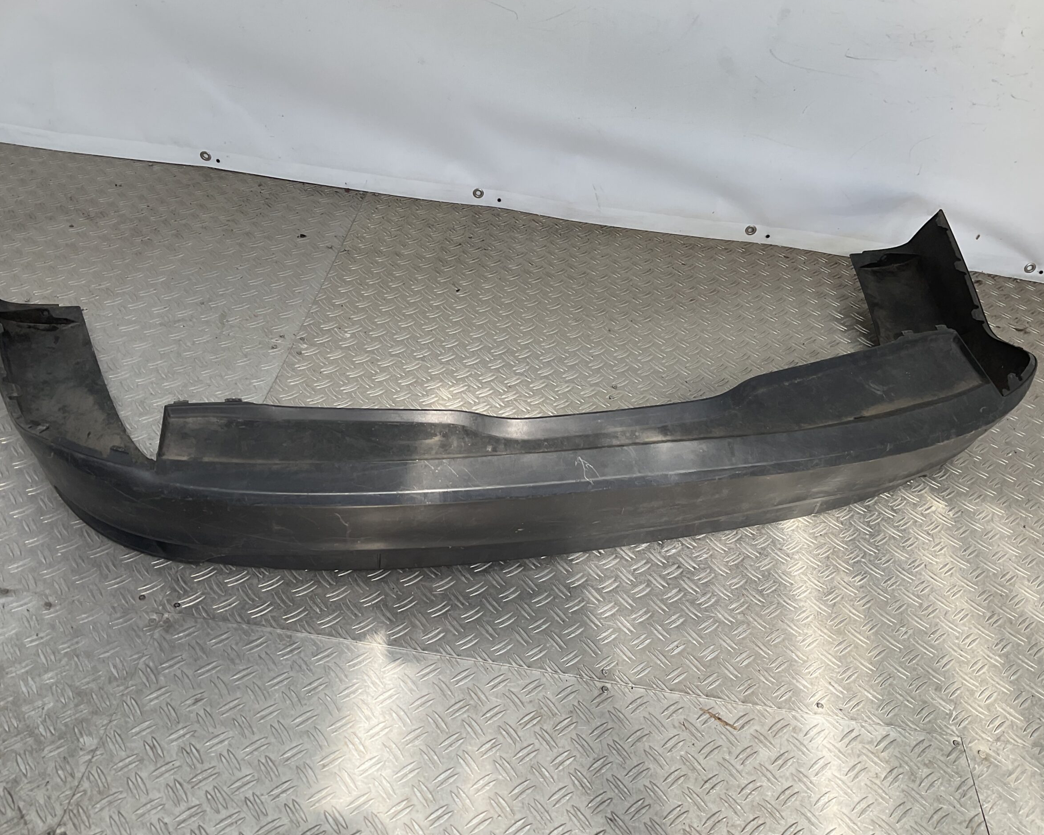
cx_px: 506
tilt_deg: -39.0
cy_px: 409
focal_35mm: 31
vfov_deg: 47.1
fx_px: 958
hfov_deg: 57.2
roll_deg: -7.8
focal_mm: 3
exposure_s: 1/283
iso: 16
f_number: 1.8
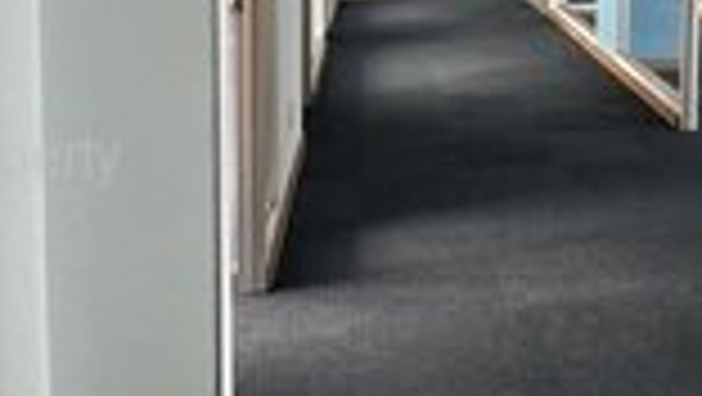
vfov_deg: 22.7
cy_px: -70
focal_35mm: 49
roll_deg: -2.2
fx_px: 913
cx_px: 644
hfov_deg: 38.9
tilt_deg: -5.9
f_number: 2.2
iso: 320
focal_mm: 2.22
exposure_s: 1/99
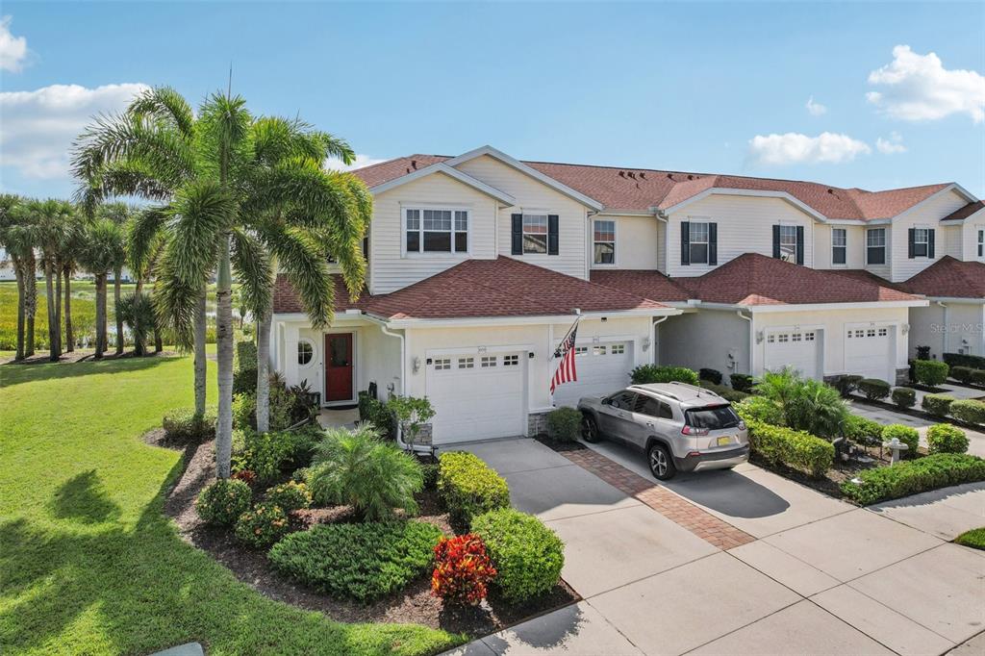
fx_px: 602
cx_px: 492
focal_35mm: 22
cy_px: 328
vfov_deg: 57.2
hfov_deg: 78.6
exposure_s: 1/2500
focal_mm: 8.4
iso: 100
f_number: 2.8
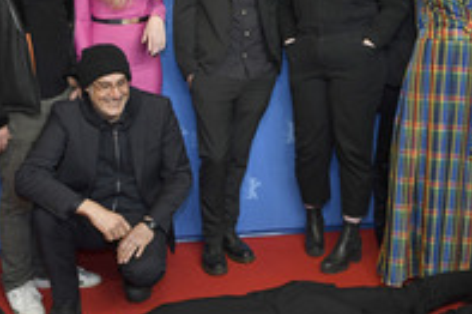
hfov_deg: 36.1
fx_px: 720
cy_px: 115
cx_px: 289
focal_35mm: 55
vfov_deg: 24.5
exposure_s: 1/160
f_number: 3.5
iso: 640
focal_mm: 24
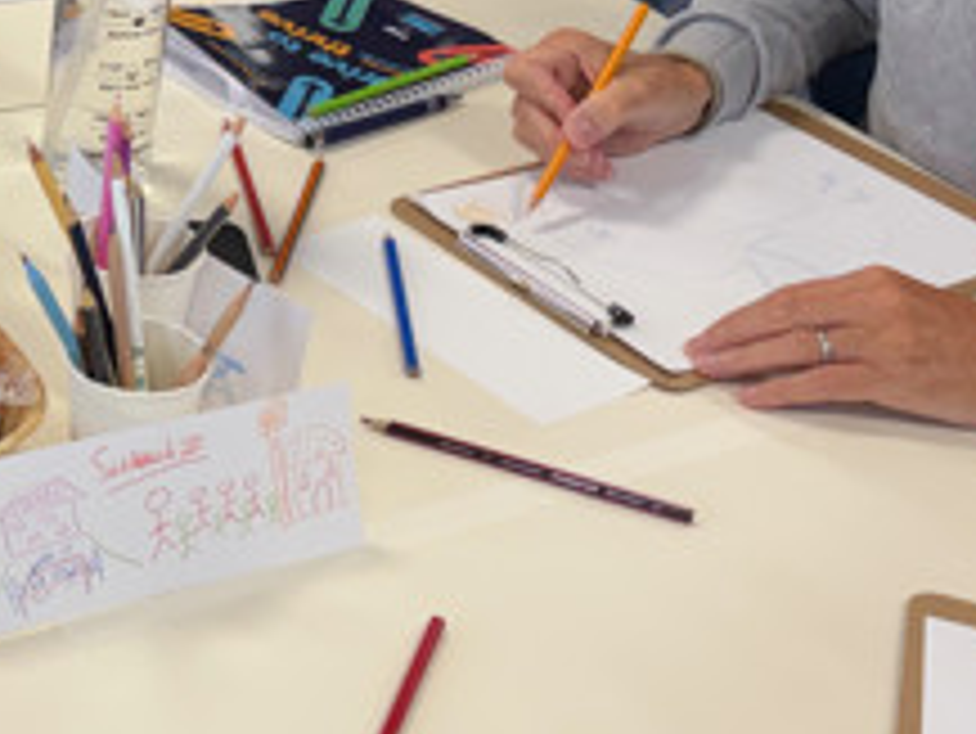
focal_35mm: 84
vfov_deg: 17.5
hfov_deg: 21.8
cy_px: 227
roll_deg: -1.1
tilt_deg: -29.4
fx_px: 2370
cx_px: -153
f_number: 1.6
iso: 100
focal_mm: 5.96
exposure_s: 1/100
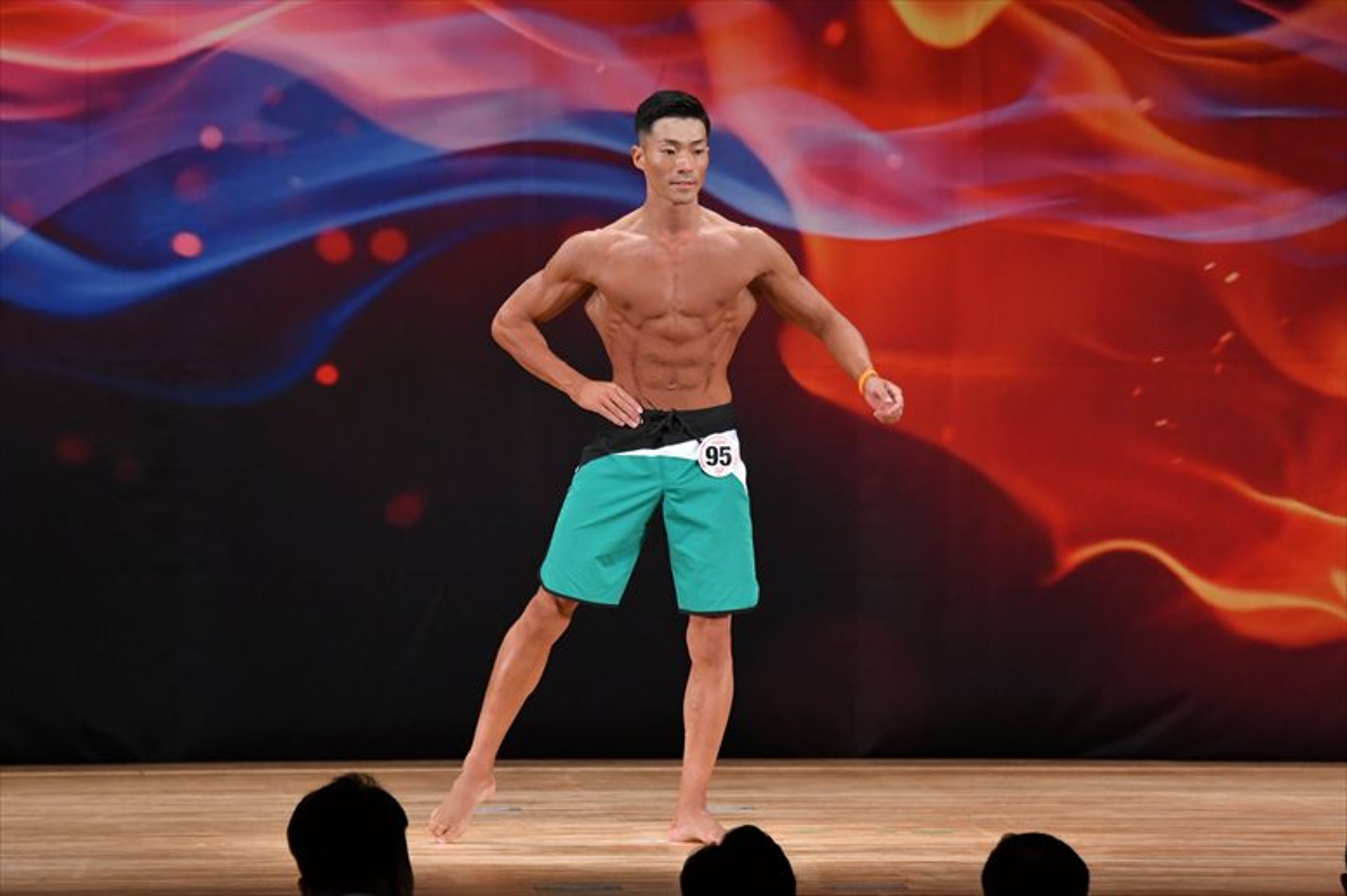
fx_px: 8415
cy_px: 448
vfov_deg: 6.1
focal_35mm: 225
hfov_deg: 9.2
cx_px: 674
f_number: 5.6
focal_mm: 150
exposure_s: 1/400
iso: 2500
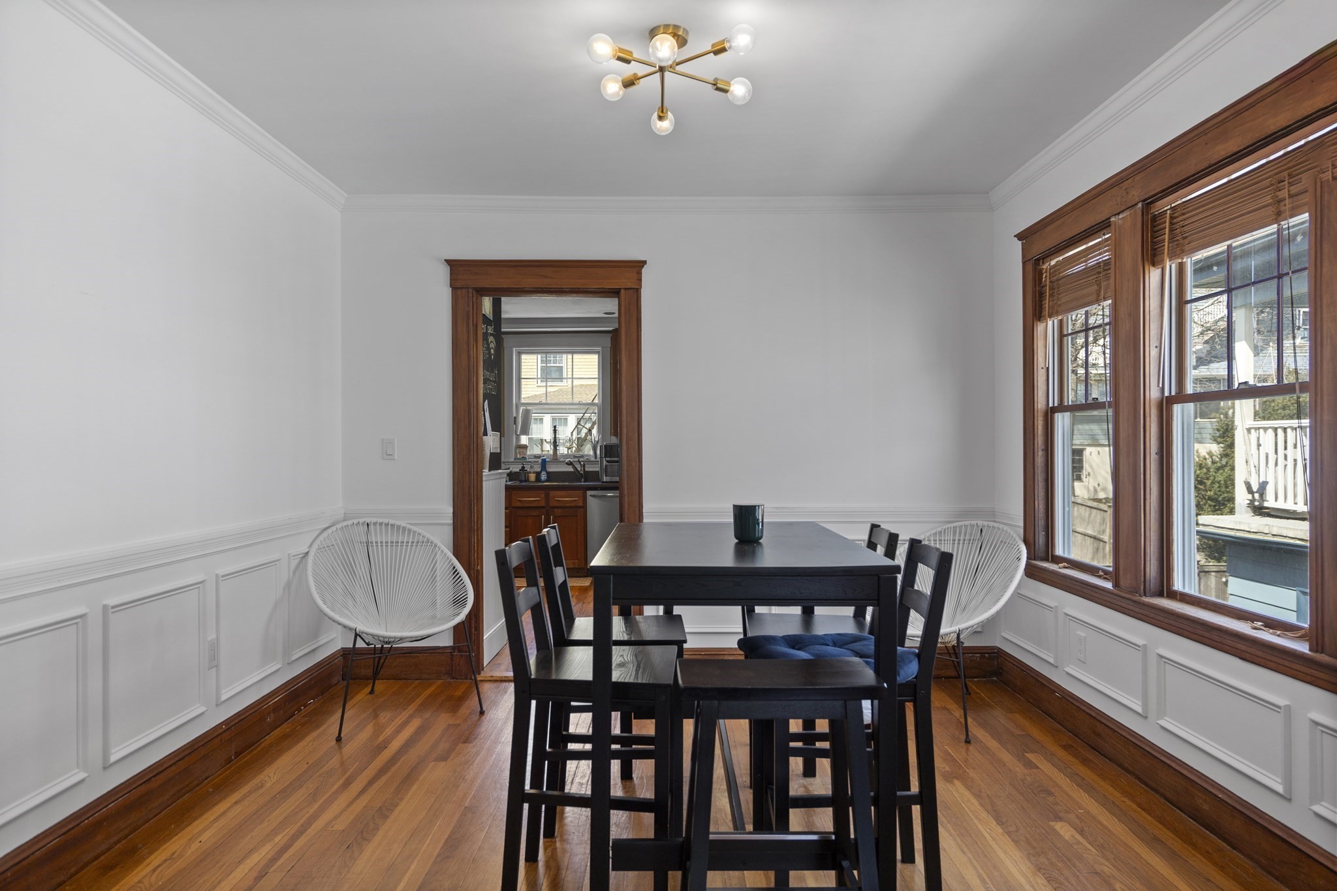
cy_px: 446
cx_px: 668
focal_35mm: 22
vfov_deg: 57.2
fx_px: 817
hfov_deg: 78.6
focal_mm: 22
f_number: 4
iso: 320
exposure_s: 1/40
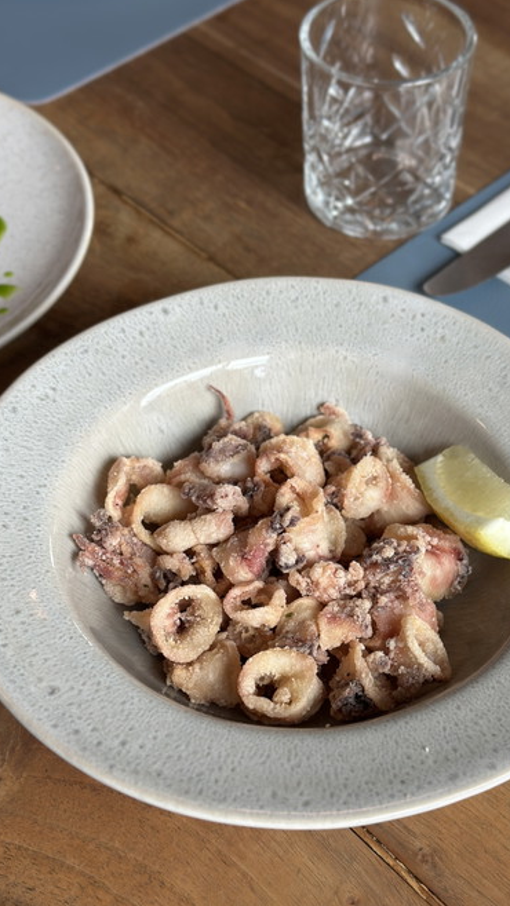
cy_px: 452
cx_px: 294
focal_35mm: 53
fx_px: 1275
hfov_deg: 22.6
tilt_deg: -47.9
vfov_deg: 39.2
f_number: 1.78
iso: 80
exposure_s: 1/202
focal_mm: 6.86
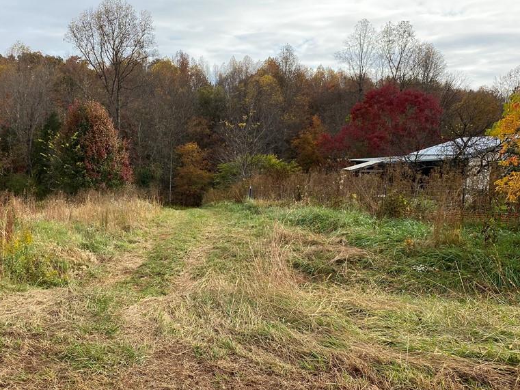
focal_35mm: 35
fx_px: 526
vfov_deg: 40.5
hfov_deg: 51.8
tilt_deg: -10.2
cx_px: 181
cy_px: 240
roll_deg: -0.4
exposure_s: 1/858
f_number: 1.8
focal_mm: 4.25
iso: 32
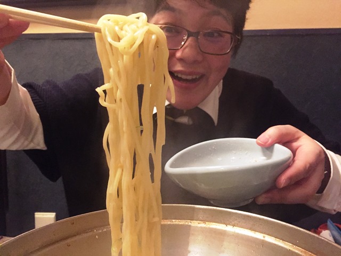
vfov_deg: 48.2
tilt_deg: -4.9
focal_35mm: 29
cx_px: 170
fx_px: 286
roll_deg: -2.1
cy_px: 128
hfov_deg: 61.7
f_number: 2.2
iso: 400
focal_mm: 4.15
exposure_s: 1/15
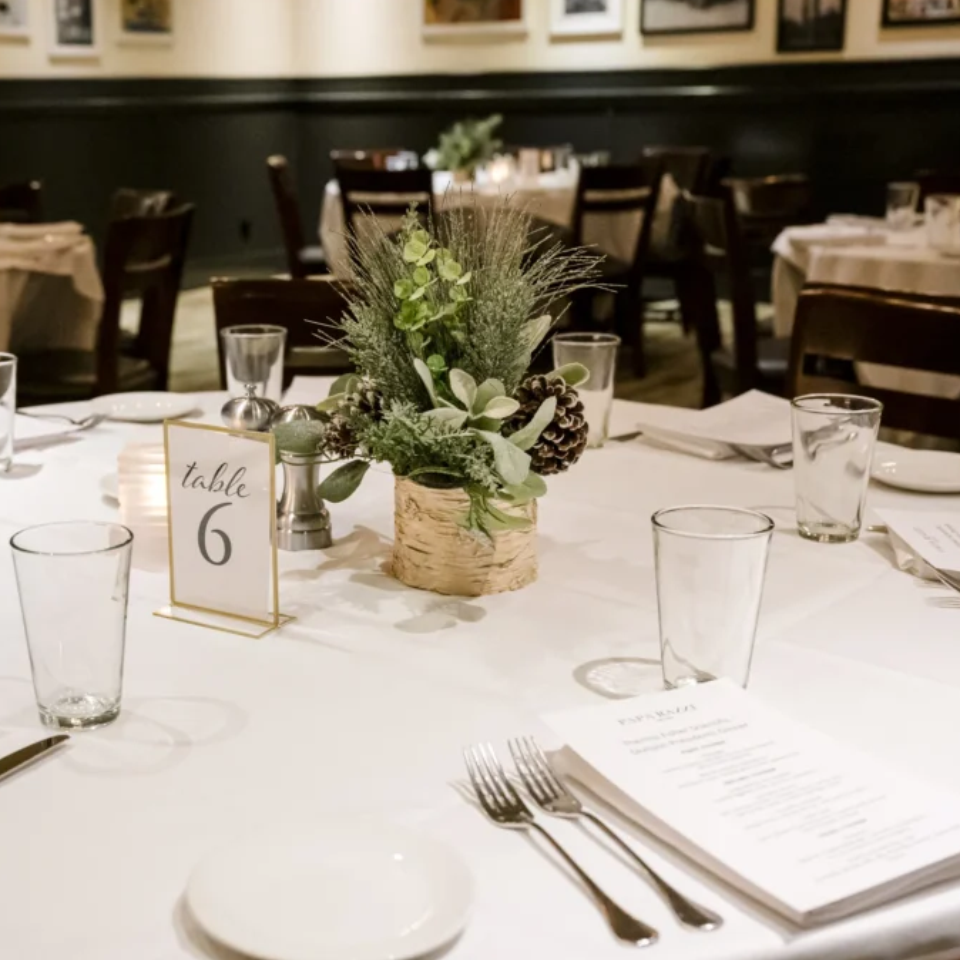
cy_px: 476
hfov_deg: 34.3
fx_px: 1537
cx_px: 315
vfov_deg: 34.7
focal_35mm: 49
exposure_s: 1/250
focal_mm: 38
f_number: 4.5
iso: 5000
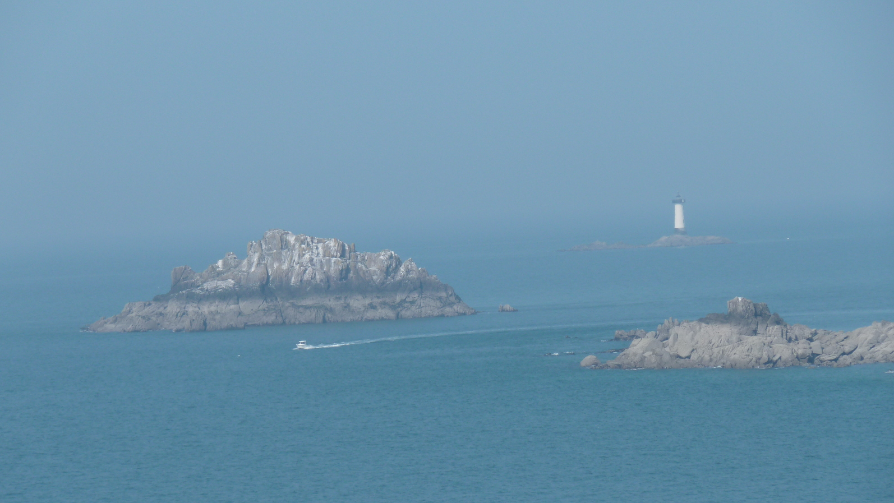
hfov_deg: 10.8
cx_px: 447
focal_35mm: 199
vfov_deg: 6.1
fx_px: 4718
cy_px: 281
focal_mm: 29.9
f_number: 5
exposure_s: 1/500
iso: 80
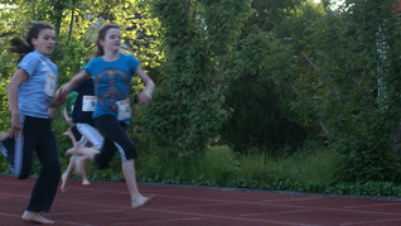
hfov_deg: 26.2
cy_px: 85
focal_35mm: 80
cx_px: 100
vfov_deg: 15.1
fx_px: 851
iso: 200
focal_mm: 30
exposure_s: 1/125
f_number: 5
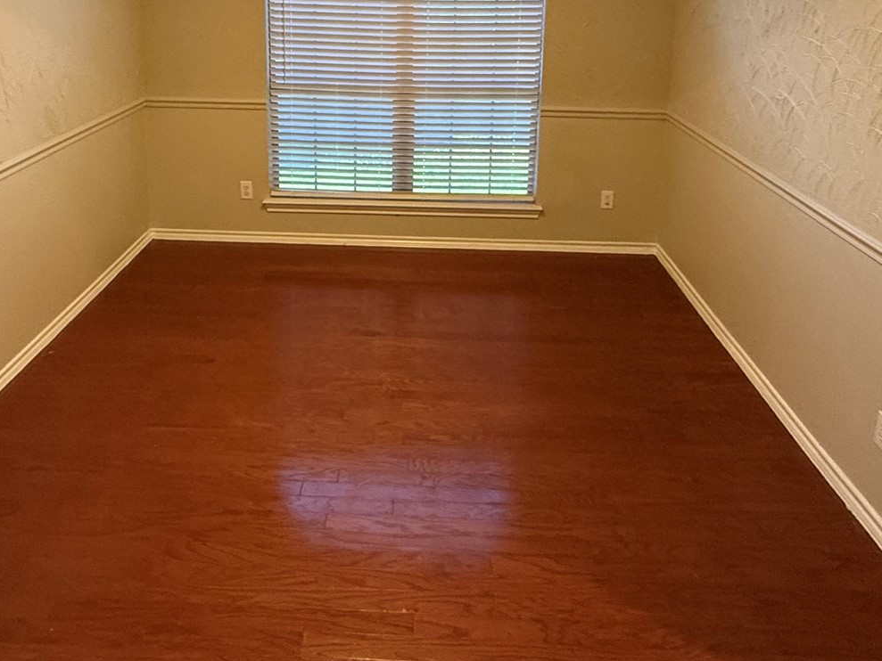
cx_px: 411
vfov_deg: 44.9
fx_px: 739
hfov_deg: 61.6
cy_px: 100
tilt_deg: -10.9
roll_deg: -1.4
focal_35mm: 29
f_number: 2.2
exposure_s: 1/60
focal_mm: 2.22
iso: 500
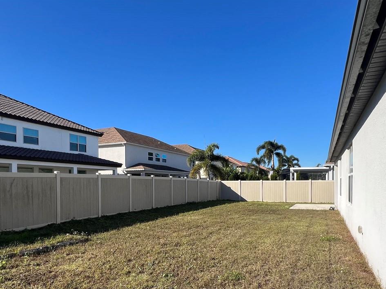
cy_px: 188
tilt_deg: -1.3
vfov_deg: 59.9
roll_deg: +0.2
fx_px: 245
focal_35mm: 22
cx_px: 203
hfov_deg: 76.3
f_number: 1.8
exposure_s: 1/1449
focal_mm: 1.57
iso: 32
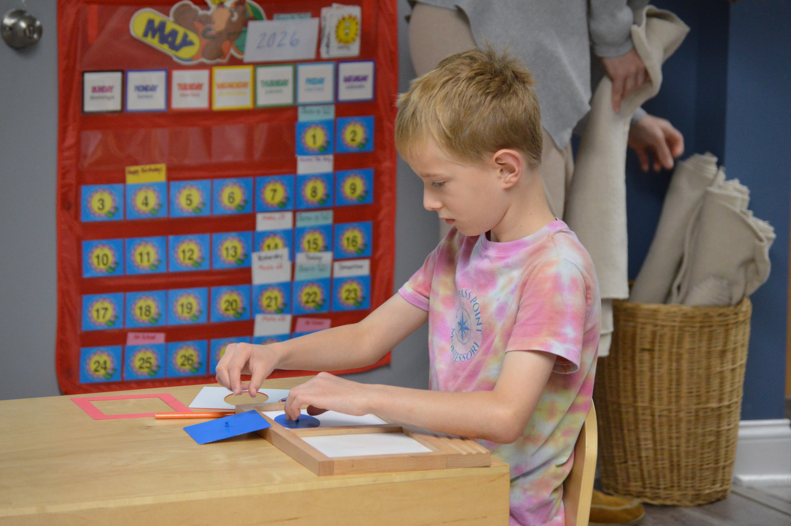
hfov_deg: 13.7
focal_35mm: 150
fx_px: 3293
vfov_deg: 9.1
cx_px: 396
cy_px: 263
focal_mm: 100
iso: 2000
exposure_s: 1/125
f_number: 4.8
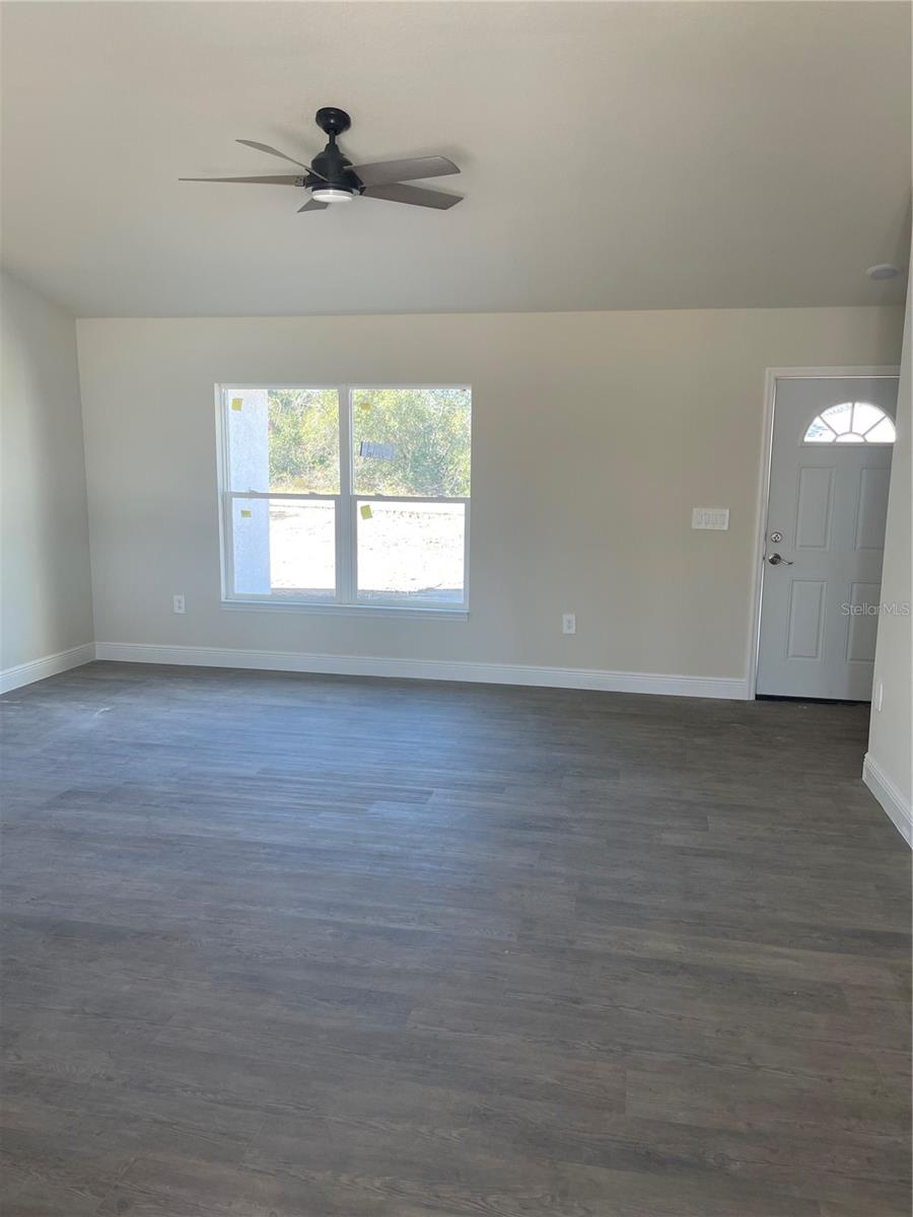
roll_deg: -1.2
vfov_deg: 67.3
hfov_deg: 53.1
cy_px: 608
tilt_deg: -8.1
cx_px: 456
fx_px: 914
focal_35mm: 26
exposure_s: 1/121
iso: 64
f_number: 1.6
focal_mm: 5.1
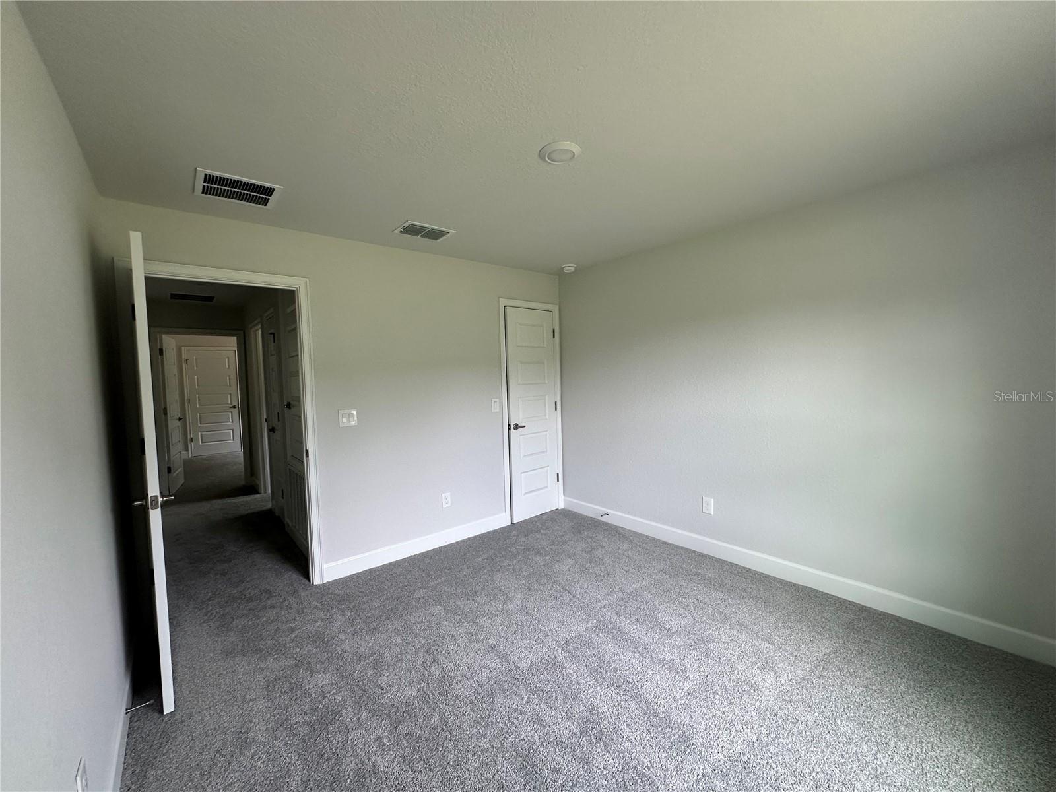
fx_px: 427
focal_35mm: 14
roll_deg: +1.1
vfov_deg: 85.7
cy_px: 396
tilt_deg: -2.6
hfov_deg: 102.1
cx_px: 528
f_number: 2.2
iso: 100
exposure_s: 1/99
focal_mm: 2.22
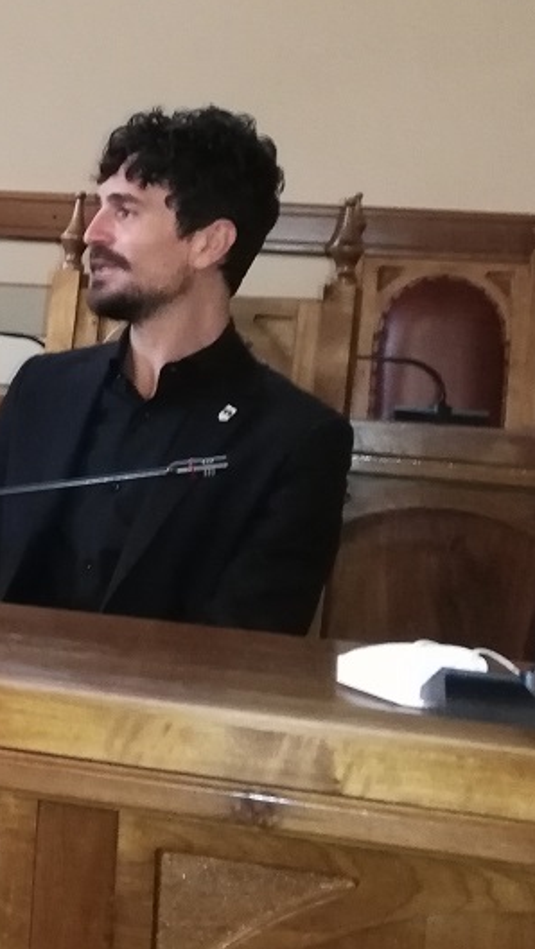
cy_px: 362
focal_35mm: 70
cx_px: -257
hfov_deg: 15.9
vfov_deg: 30.0
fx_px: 1763
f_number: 2.2
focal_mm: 3.81
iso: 1000
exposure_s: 1/16.7
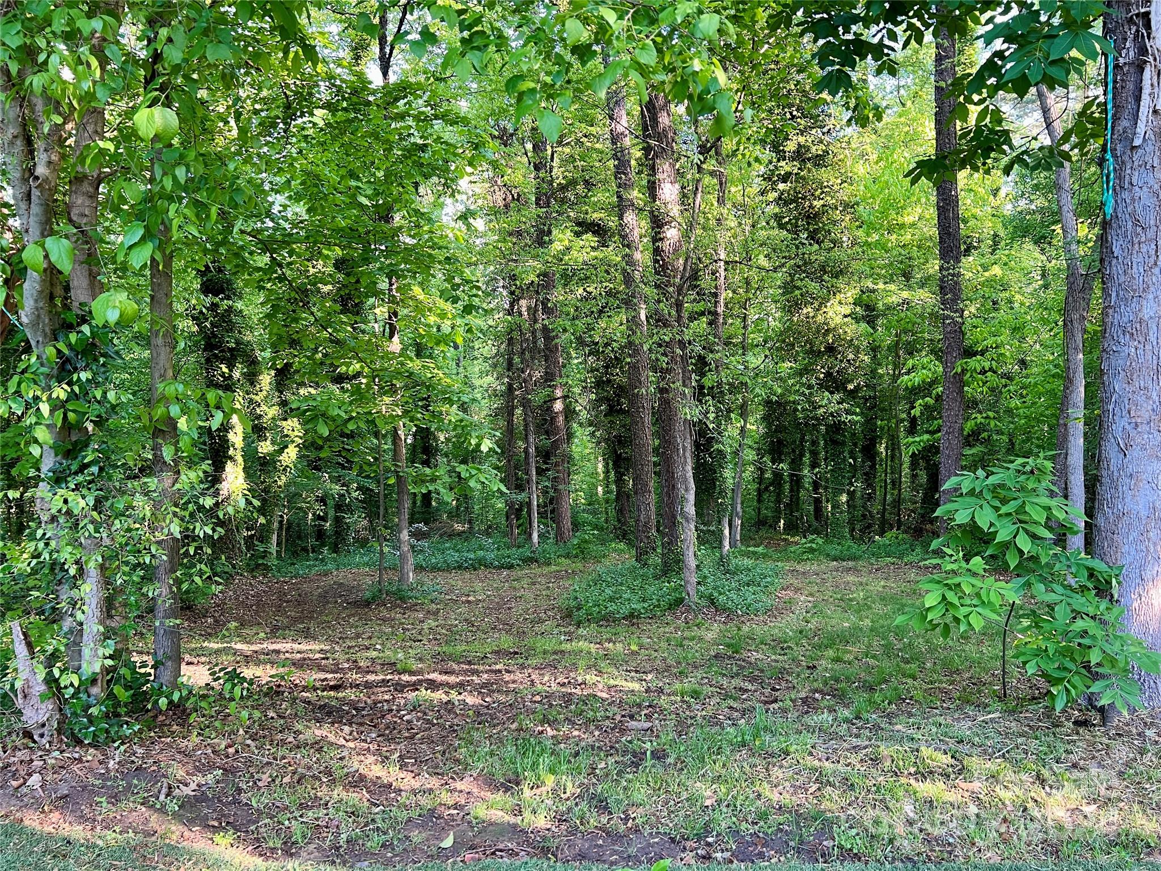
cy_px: 436
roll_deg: -0.2
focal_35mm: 26
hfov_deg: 67.3
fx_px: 872
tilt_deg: -1.8
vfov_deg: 53.1
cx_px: 580
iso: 125
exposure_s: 1/95
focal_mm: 5.7
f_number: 1.5
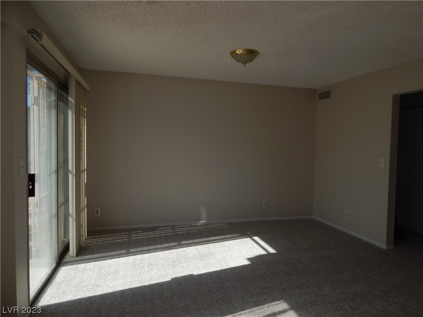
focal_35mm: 23
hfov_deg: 73.9
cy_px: 158
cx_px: 212
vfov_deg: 58.9
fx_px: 281
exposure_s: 1/1000
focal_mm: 4
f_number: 3
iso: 125
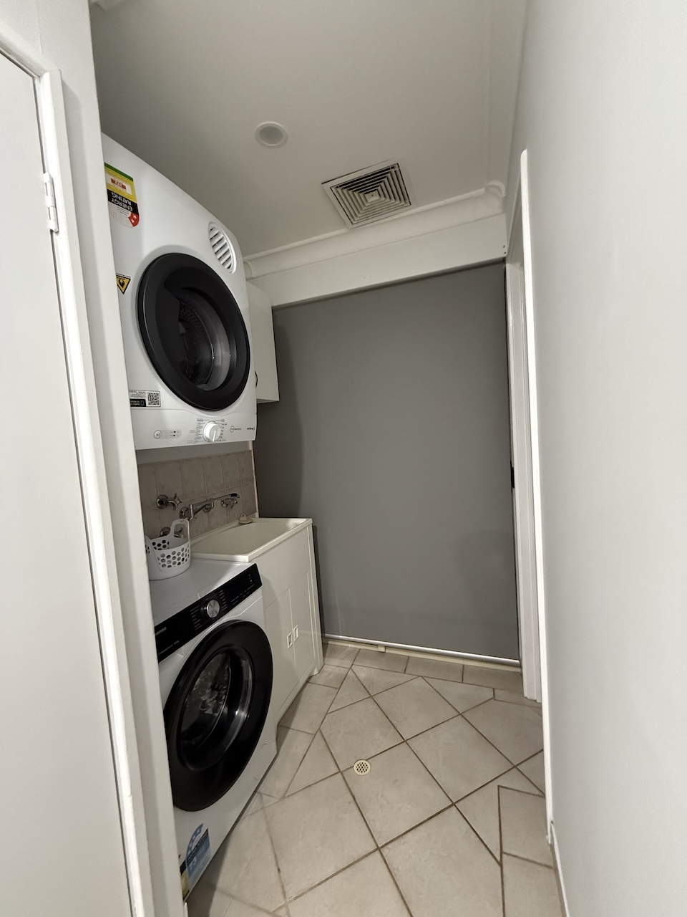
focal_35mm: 14
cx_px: 344
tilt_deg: -3.6
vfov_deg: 102.1
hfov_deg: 85.7
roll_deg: +3.8
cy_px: 458
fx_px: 370
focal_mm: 2.22
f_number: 2.2
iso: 800
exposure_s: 1/50
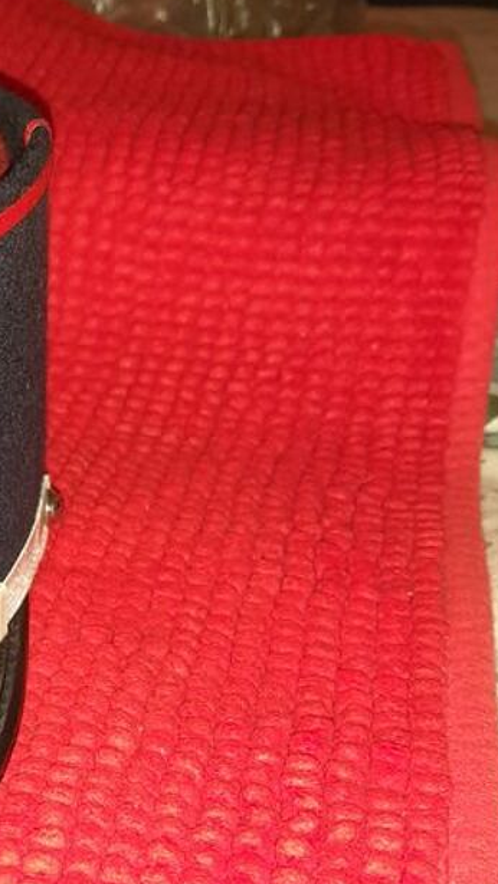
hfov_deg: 18.7
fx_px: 1385
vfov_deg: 35.3
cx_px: -178
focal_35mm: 59
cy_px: 521
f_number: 2
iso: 160
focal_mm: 4.6
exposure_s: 1/50
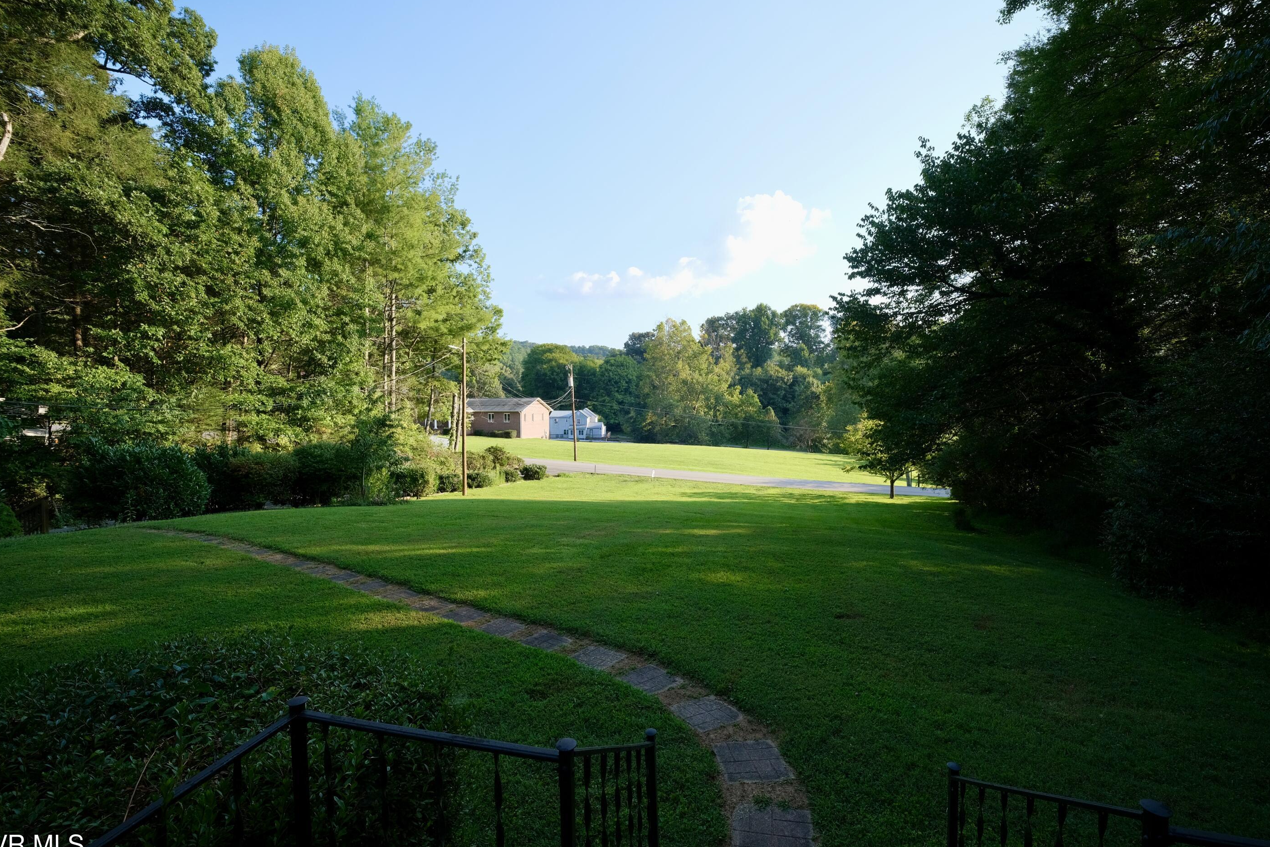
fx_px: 529
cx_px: 653
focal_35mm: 15
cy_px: 432
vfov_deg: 77.3
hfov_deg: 100.4
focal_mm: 9
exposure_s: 1/250
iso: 400
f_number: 5.6
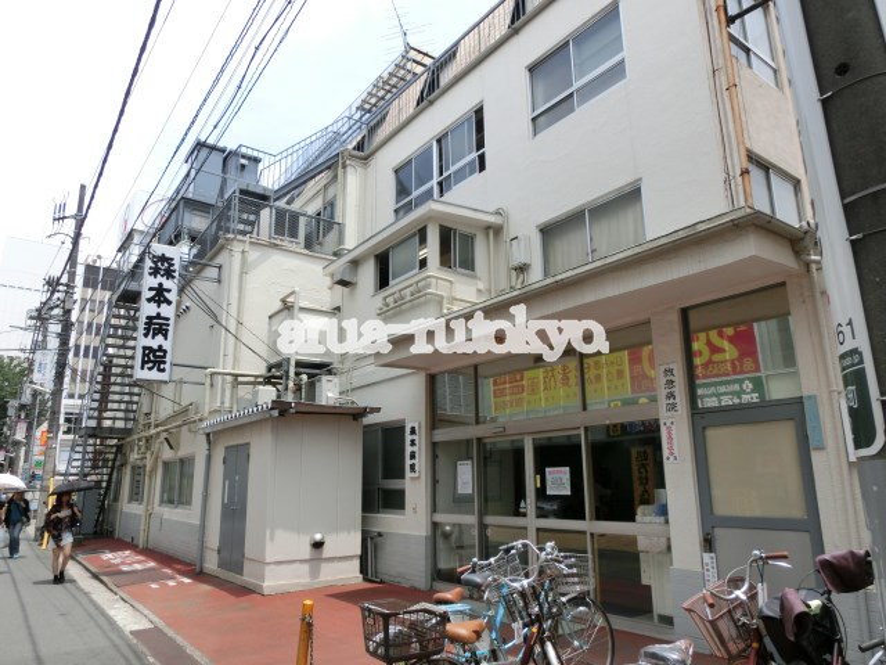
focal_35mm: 24
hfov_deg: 71.6
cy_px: 332
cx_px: 443
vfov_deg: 56.8
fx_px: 614
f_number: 3
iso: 80
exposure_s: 1/800
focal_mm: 4.24
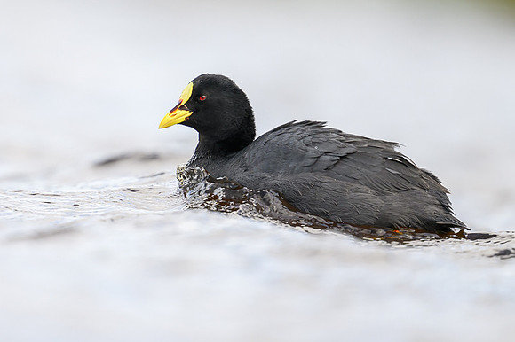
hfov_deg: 2.2
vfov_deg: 1.4
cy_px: 106
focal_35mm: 954
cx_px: 141
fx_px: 13635
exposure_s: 1/2500
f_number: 4
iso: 800
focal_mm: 560
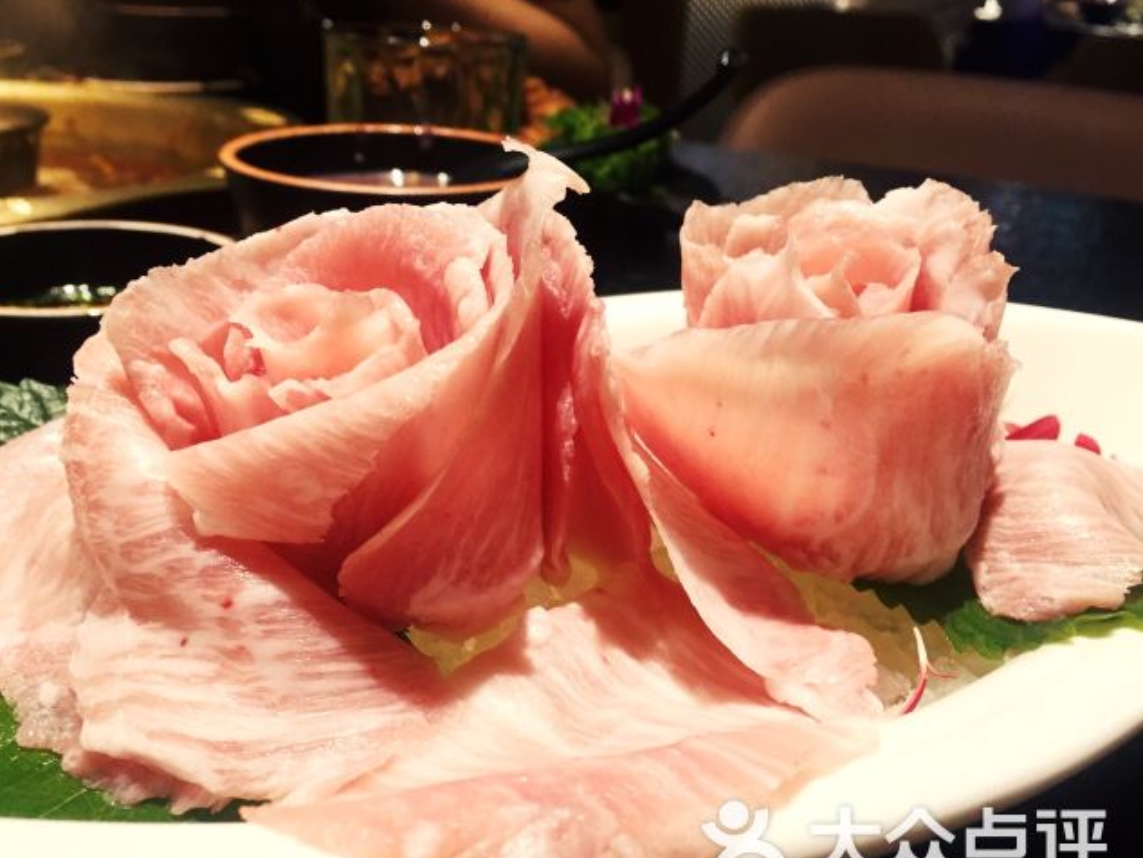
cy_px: 464
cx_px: 523
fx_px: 1057
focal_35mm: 32
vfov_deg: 44.1
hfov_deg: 56.7
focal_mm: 4.15
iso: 160
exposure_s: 1/33
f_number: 2.2
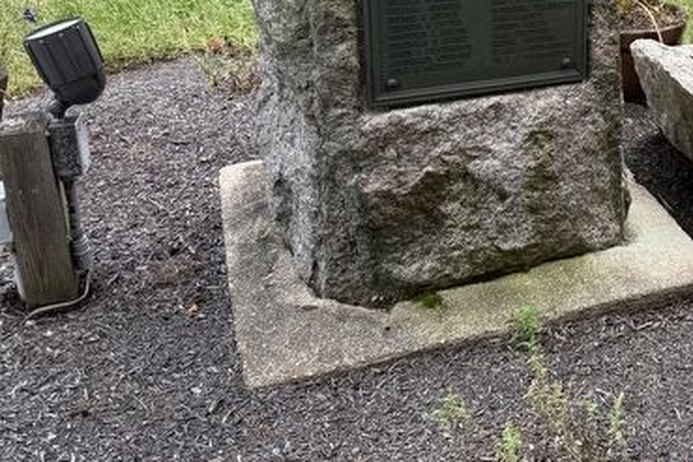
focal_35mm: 54
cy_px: -30
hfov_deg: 32.9
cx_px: 740
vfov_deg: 23.7
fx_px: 1040
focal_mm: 6.76
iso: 80
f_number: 1.78
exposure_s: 1/134
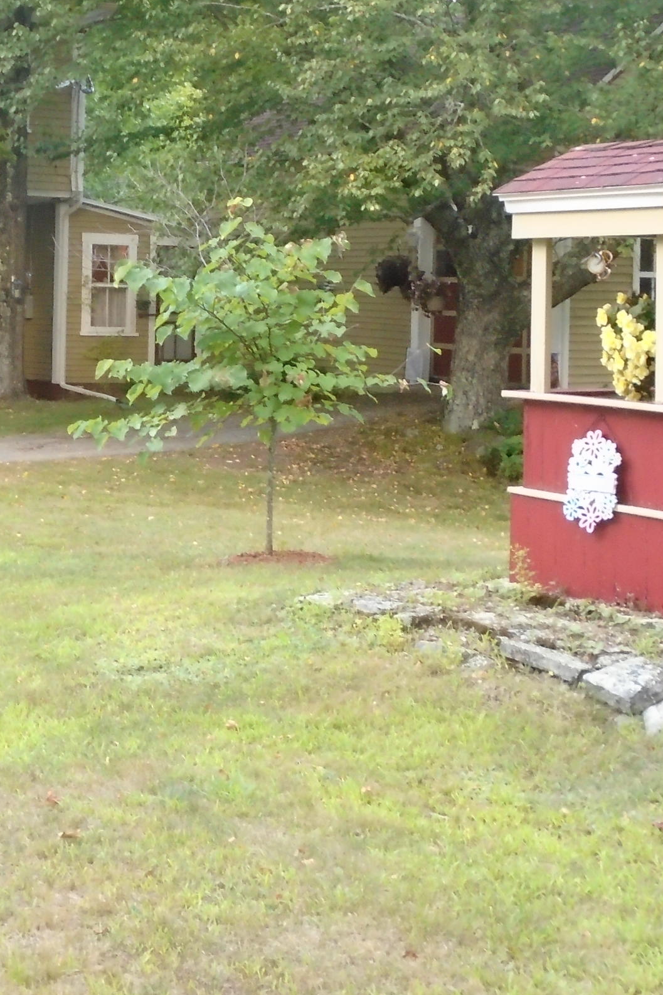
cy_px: 297
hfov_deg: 22.0
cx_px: 153
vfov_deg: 32.5
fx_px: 1685
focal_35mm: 61
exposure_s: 1/40
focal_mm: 5.5
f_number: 3.5
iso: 400
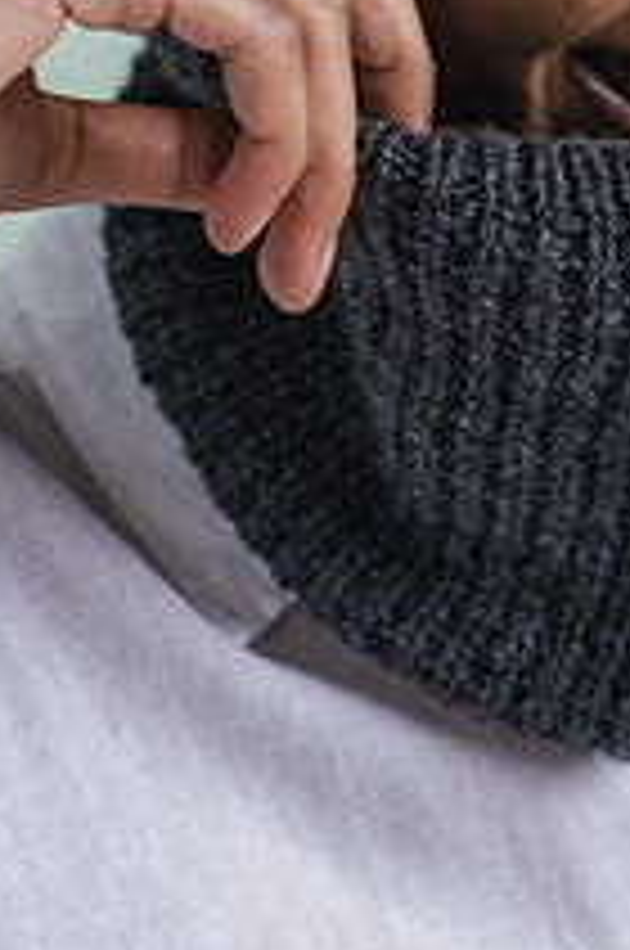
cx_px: 763
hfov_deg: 8.9
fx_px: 4003
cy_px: 324
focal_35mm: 152
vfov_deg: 13.5
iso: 200
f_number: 4
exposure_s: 1/160
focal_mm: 50
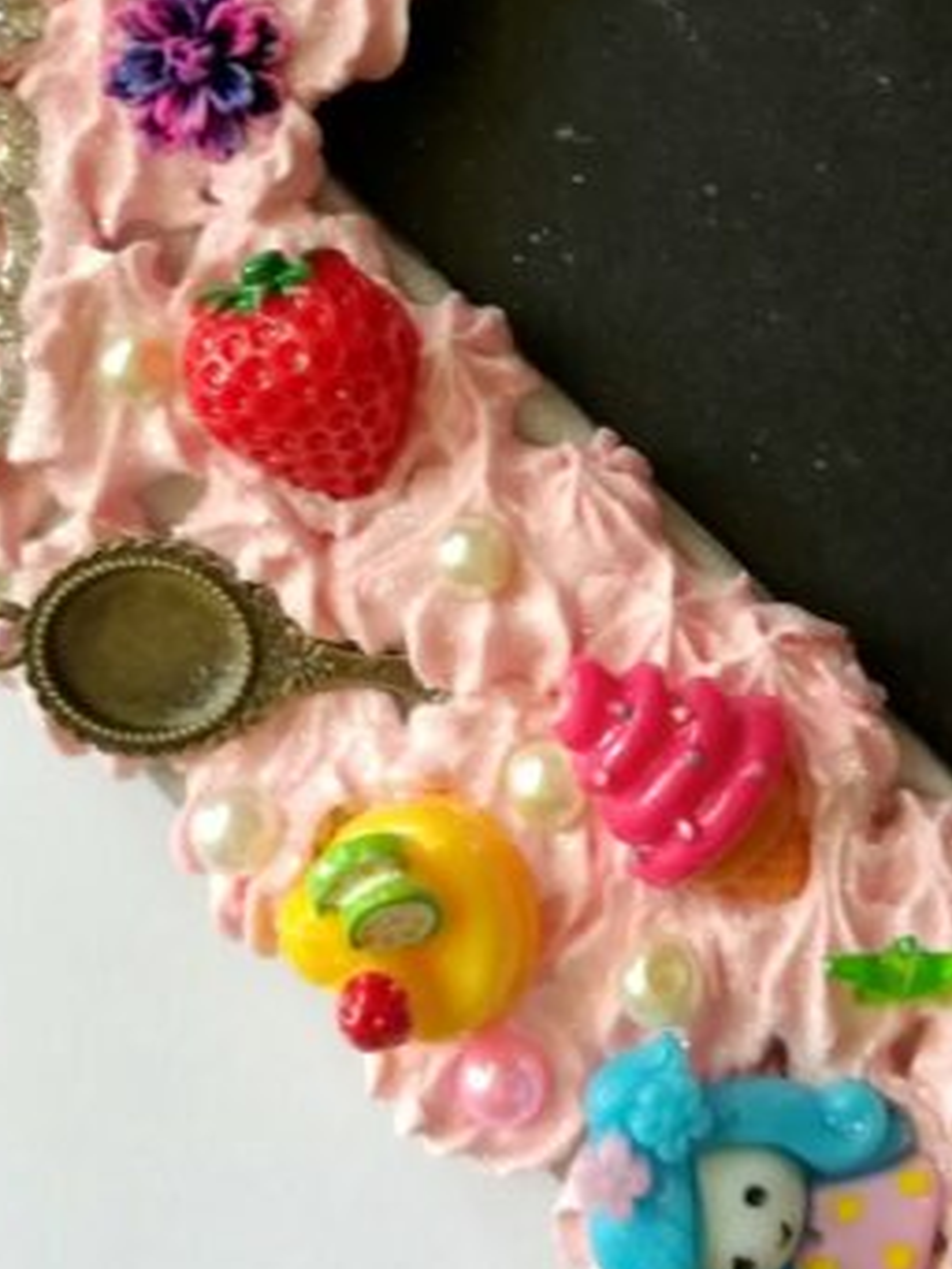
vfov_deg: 30.7
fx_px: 2235
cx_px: 588
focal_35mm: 61
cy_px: 220
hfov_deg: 24.0
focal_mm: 3.83
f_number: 2.2
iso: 100
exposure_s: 1/40
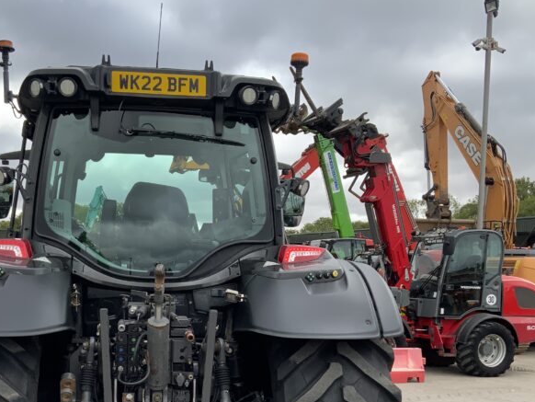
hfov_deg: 37.3
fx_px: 789
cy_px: 320
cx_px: 215
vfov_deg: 28.0
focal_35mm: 51
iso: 16
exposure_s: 1/709
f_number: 1.8
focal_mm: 3
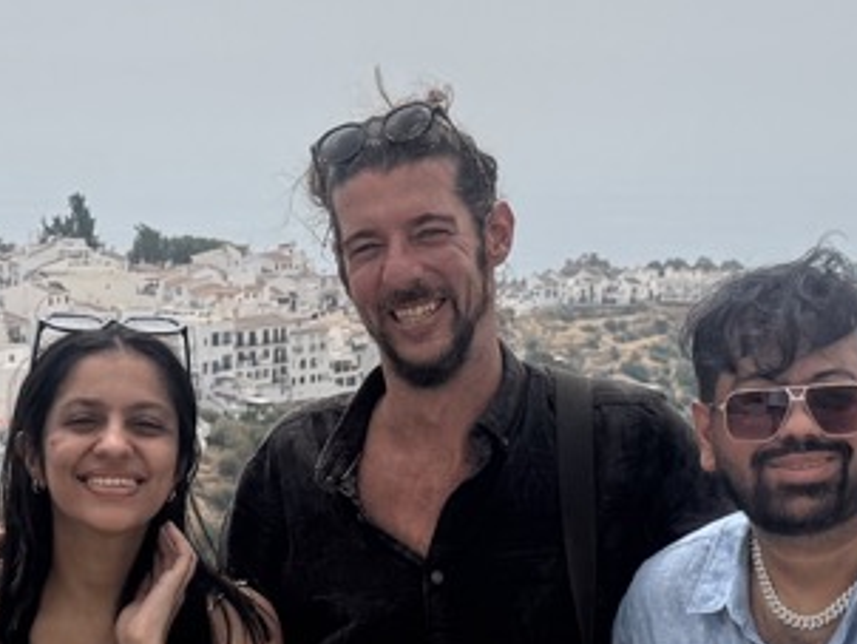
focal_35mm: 127
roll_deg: +0.3
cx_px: 213
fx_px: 3147
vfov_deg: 11.7
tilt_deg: -7.9
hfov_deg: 15.4
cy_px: 494
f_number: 1.78
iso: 80
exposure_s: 1/9009
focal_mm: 6.76
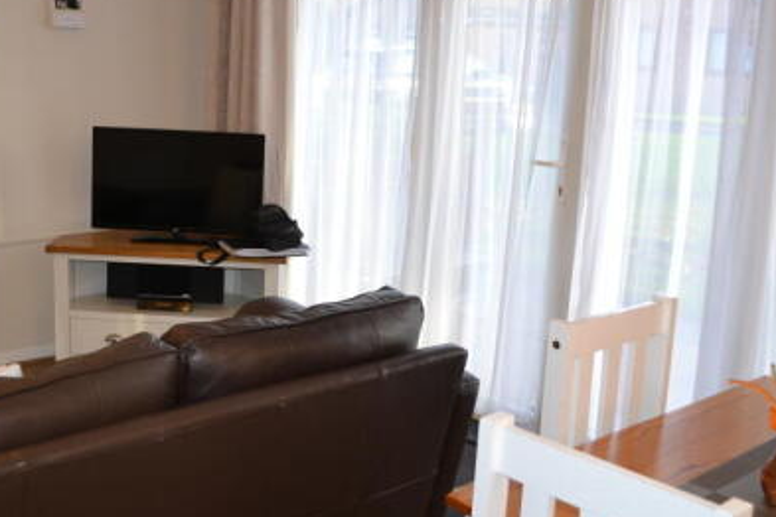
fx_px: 970
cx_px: 305
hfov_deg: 43.4
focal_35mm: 45
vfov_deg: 29.8
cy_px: 228
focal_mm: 18
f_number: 3.5
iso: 400
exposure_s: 1/60
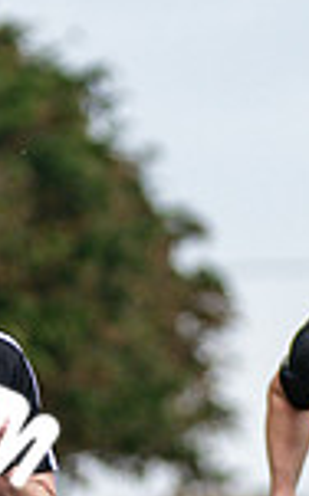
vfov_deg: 2.5
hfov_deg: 1.5
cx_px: -59
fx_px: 11472
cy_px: 506
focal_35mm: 849
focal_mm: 145
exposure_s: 1/1600
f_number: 2.8
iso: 320
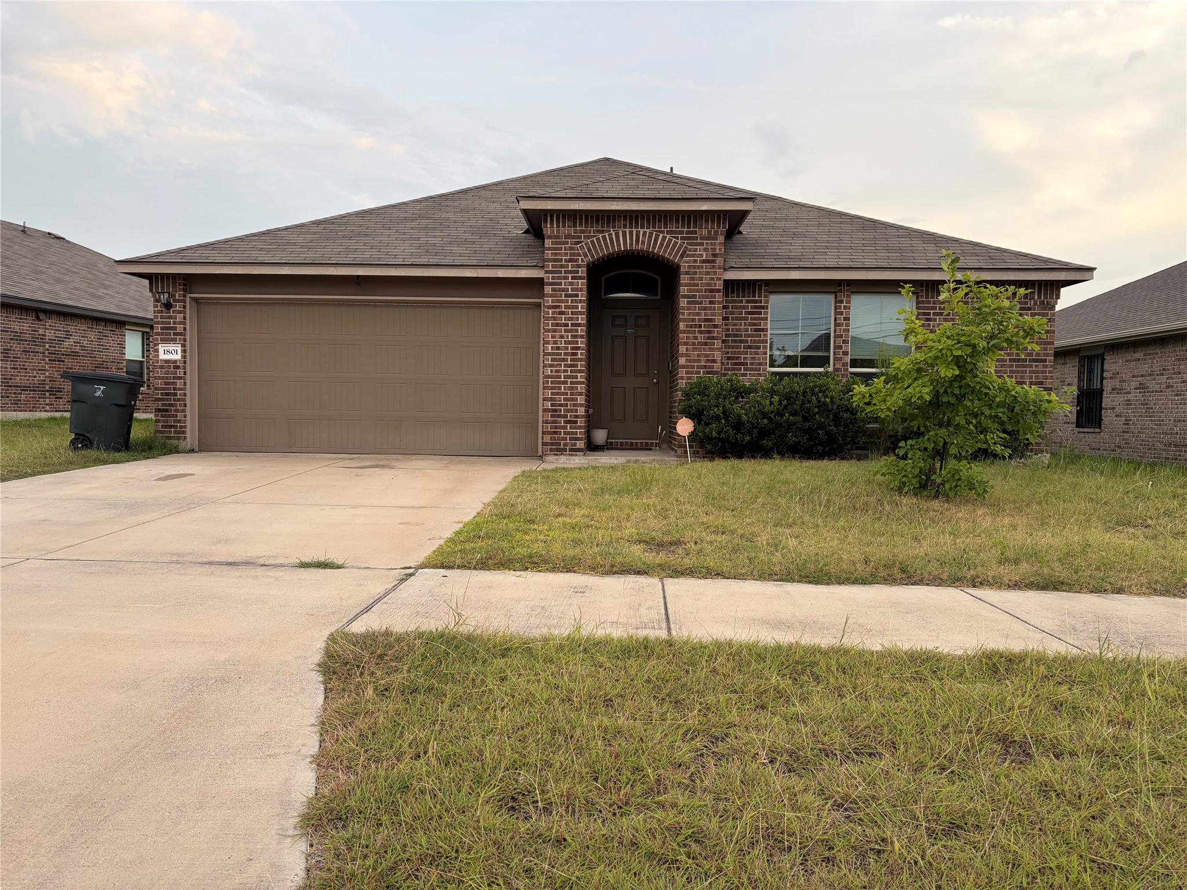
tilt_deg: -2.0
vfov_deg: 53.1
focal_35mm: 26
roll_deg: -1.3
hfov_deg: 67.3
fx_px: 892
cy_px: 445
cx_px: 594
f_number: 1.6
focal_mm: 5.96
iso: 40
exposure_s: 1/220
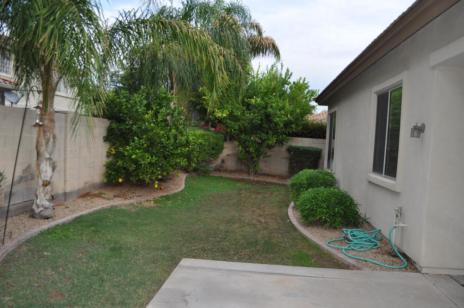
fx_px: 348
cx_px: 232
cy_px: 154
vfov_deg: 47.8
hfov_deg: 67.4
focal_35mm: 27
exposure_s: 1/200
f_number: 5
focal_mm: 18
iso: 200
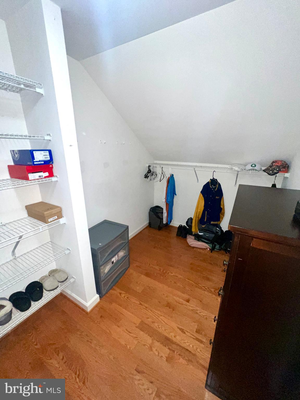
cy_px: 200
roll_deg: -0.6
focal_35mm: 13
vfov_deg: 106.2
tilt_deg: -17.8
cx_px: 150
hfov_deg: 89.9
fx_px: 150
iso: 200
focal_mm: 1.57
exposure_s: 1/60
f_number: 1.8
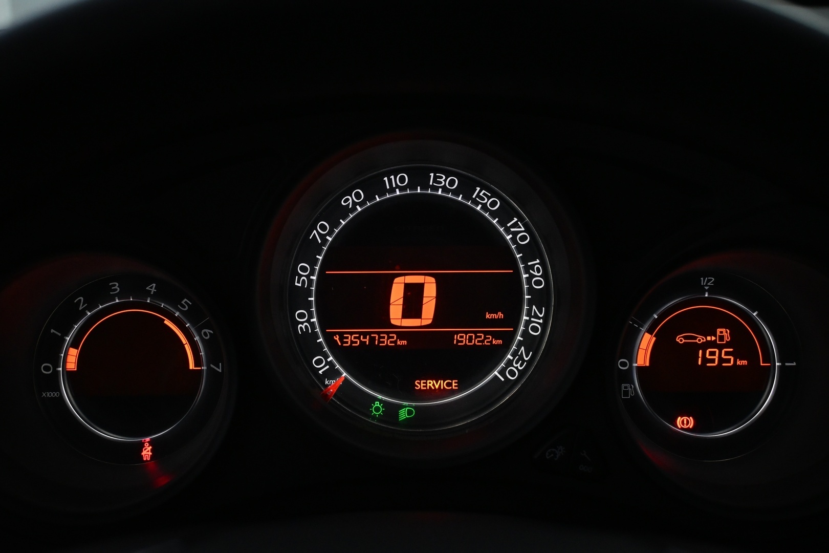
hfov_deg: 35.9
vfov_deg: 24.4
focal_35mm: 56
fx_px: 1278
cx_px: 414
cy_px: 276
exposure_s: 1/125
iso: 2200
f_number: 5.3
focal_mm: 37
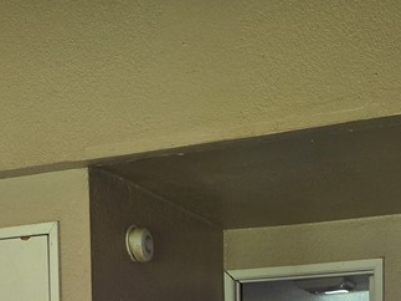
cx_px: 300
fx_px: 845
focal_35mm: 73
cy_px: 460
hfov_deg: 26.3
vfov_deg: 17.9
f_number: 1.7
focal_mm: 6.3
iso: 100
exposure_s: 1/60
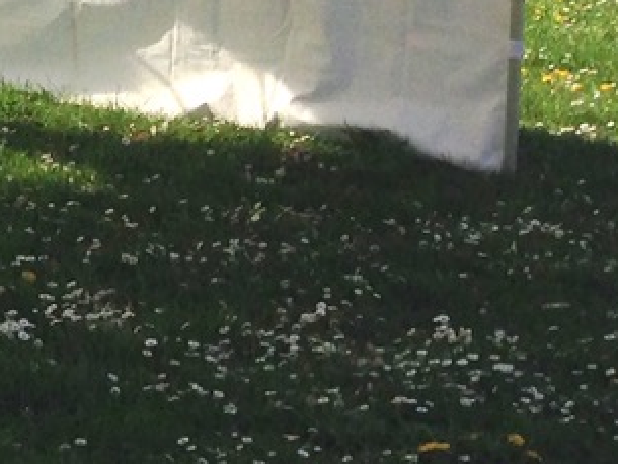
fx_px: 3090
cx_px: -977
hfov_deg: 9.8
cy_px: -184
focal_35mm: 173
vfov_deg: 8.4
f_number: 2.4
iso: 50
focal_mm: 4.12
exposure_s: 1/1748
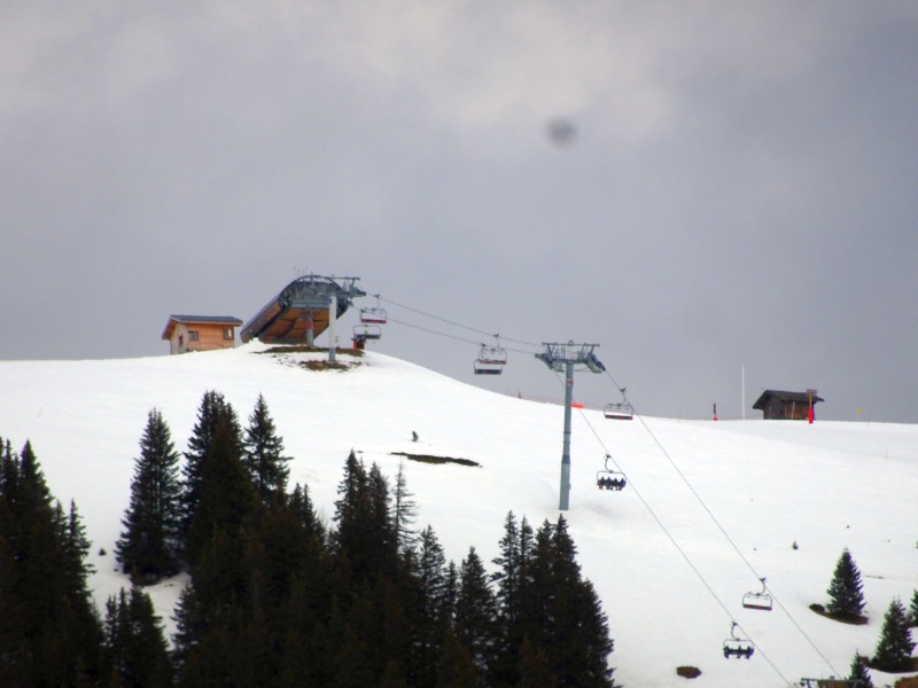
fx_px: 14002
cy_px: 344
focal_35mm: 528
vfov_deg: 2.8
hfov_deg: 3.8
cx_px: 459
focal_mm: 90.16
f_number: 6.3
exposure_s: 1/400
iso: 80
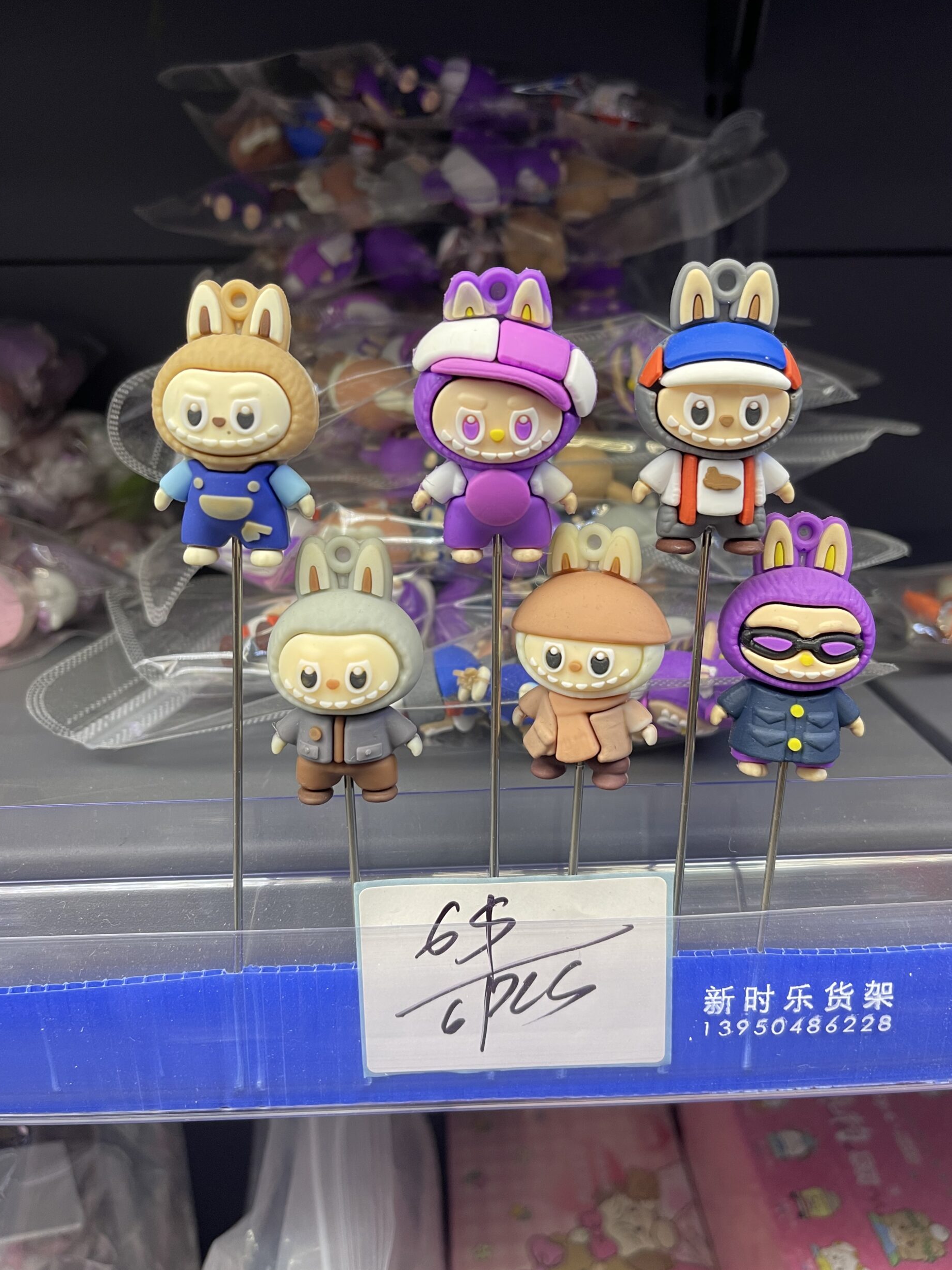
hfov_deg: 53.0
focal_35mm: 26
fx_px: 954
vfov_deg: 67.3
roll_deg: +1.2
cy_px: 614
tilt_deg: -17.4
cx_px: 491
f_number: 1.6
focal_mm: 5.1
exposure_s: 1/50
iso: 80
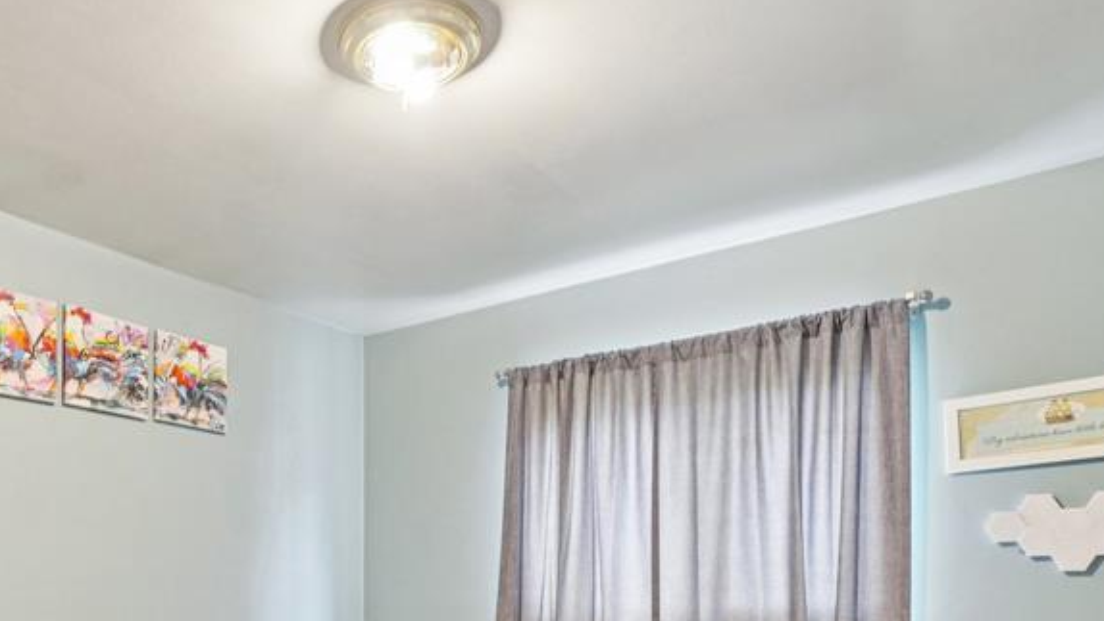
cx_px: 364
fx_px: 820
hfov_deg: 66.0
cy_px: 615
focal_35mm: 28
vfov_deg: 37.3
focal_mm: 10
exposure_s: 1/3.33
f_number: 8
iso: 400
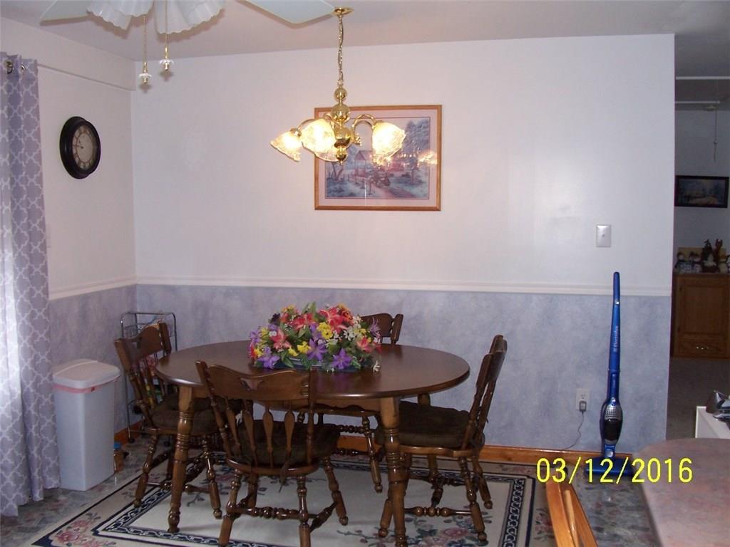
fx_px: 738
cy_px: 274
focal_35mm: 35
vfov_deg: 40.7
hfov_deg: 52.6
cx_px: 365
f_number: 2.8
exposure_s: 1/60
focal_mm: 6
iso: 140
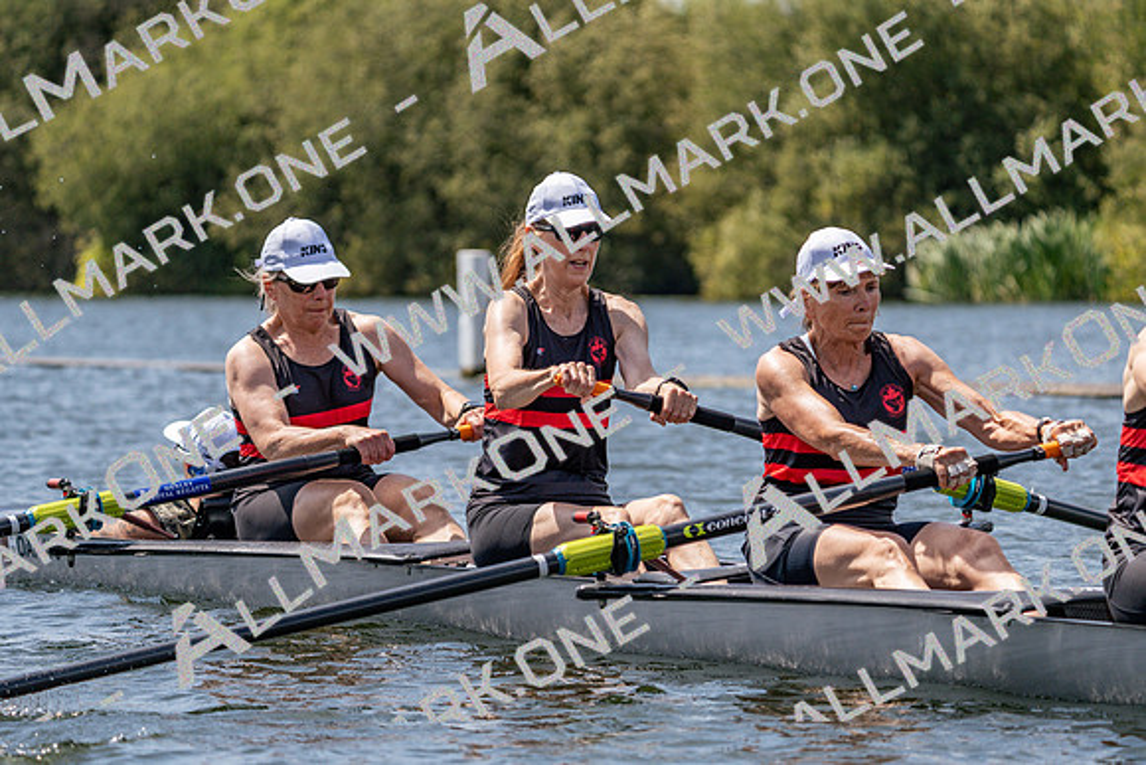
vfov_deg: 6.9
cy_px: 382
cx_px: 573
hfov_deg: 10.3
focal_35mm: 200
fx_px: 6368
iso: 320
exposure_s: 1/2000
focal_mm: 200
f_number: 5.6
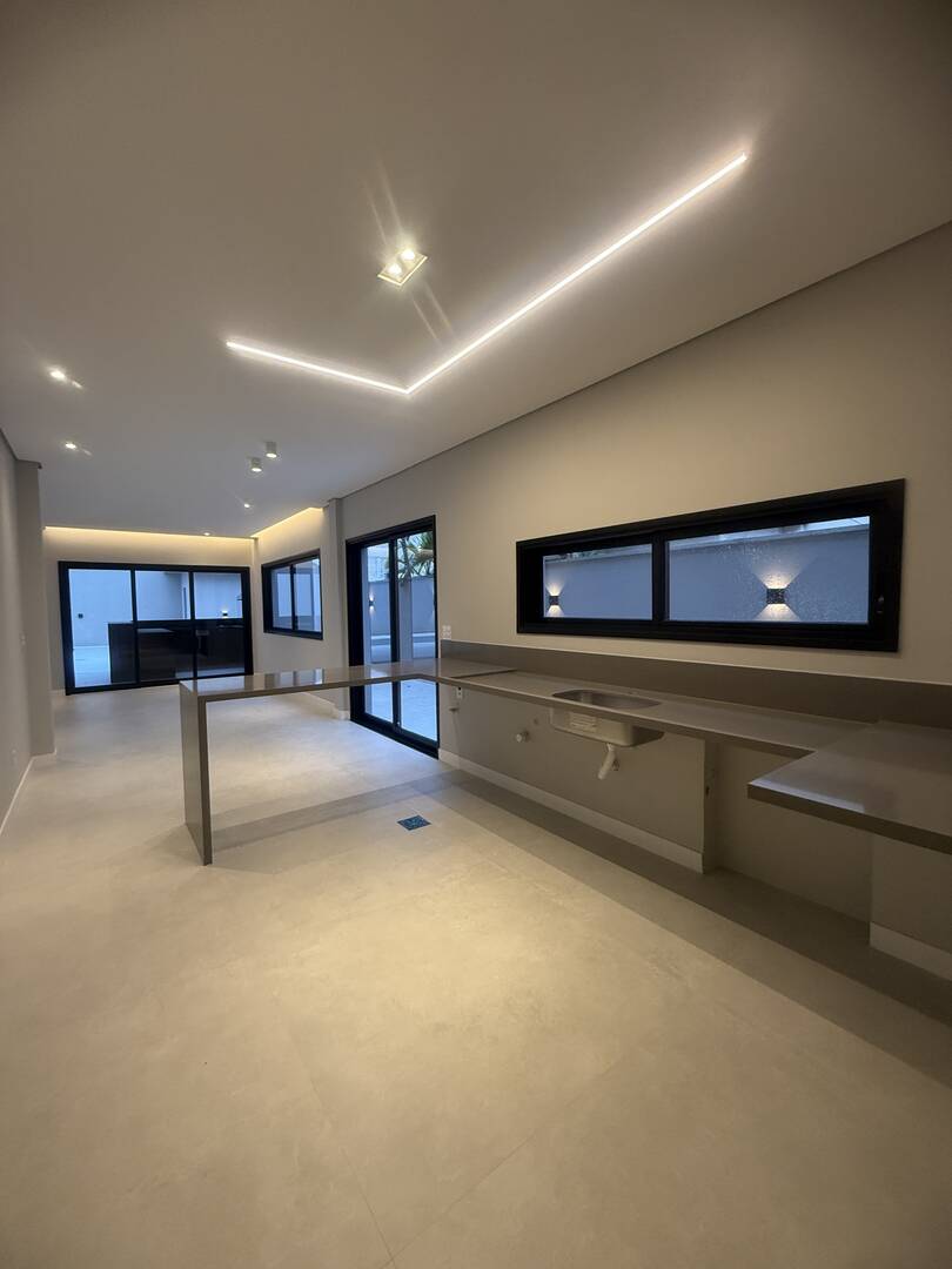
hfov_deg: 85.7
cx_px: 476
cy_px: 634
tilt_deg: -2.3
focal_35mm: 14
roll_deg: +0.2
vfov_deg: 102.1
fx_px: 513
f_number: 2.2
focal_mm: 2.22
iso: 320
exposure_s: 1/120
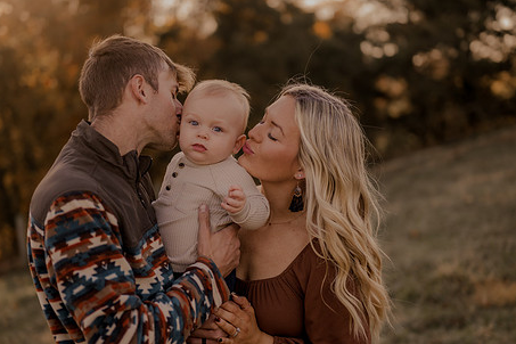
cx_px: 235
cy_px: 183
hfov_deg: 31.4
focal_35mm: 64
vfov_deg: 21.2
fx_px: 917
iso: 250
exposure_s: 1/1600
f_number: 1.8
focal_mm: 50
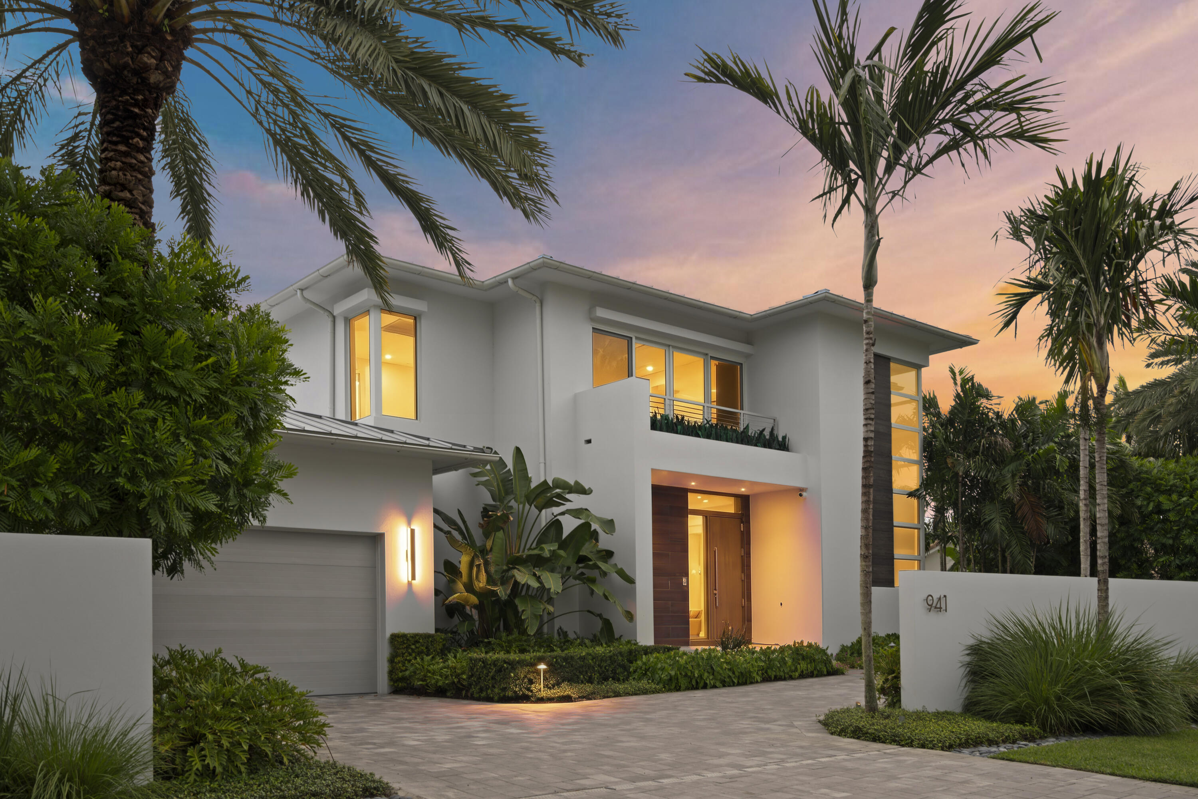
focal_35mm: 31
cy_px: 400
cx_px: 599
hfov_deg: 60.3
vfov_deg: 42.3
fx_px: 1032
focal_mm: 31
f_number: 8
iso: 200
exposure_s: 1/50
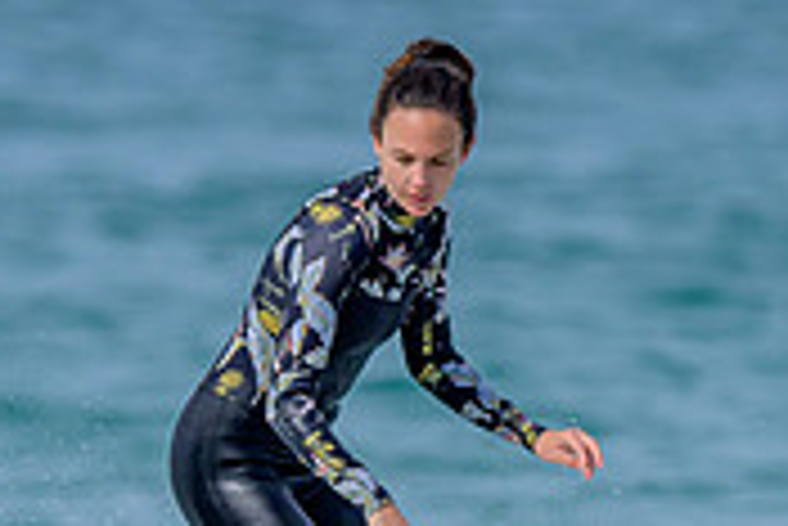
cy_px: 905
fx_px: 79827
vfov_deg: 0.4
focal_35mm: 3644
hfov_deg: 0.6
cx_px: 366
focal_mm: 800
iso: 250
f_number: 6.3
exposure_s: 1/2000
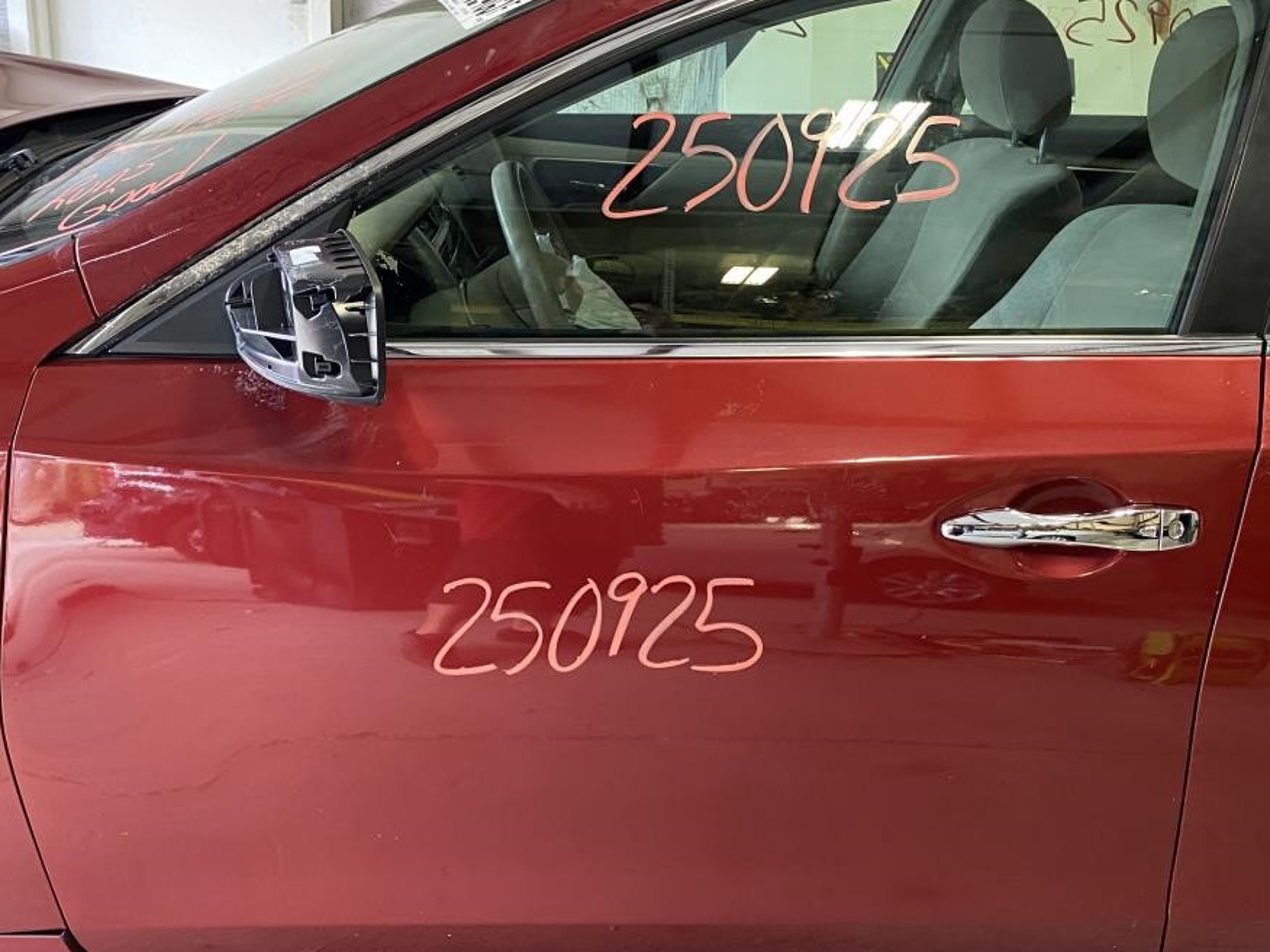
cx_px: 626
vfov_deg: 37.7
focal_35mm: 38
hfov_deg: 49.0
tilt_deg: -16.9
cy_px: 483
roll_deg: -4.2
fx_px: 1394
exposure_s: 1/60
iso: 250
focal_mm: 4.25
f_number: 1.8
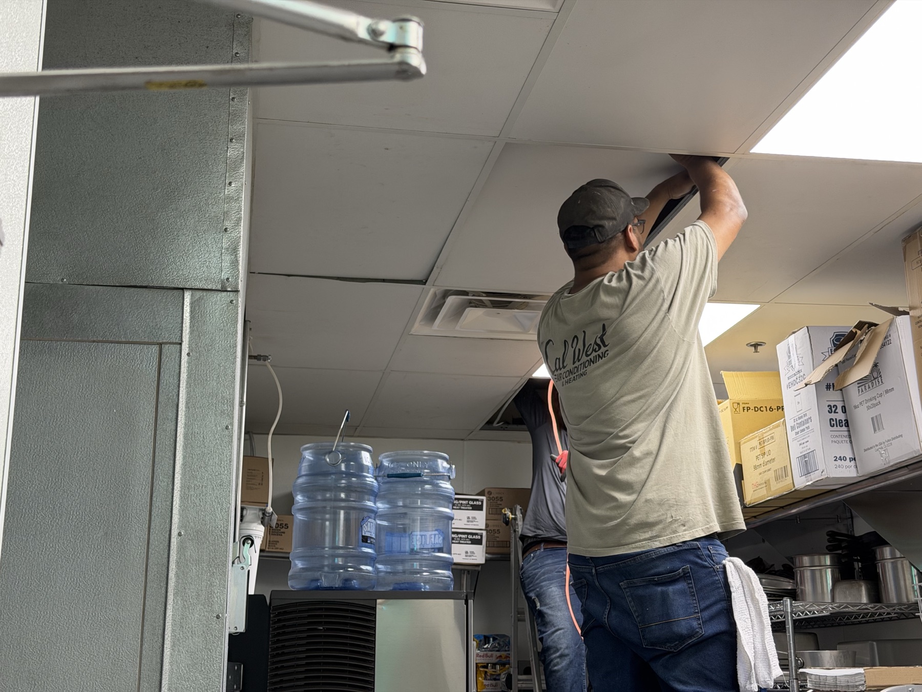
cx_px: 461
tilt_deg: +15.1
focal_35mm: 48
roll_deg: +0.2
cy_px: 346
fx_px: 1278
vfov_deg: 30.3
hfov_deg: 39.7
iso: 125
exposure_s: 1/60
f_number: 1.78
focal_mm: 6.76
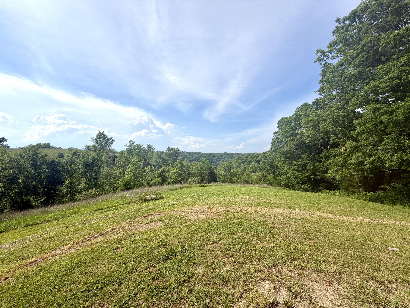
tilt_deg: +1.1
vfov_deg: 85.7
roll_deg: -0.4
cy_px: 154
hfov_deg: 102.1
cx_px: 205
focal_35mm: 14
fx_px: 166
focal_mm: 2.22
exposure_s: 1/1259
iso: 20
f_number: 2.2
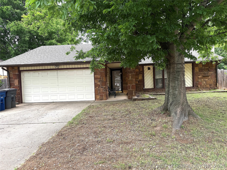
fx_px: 157
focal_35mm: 24
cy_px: 85
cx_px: 114
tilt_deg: -2.7
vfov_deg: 56.8
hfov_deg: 71.6
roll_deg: +2.6
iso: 80
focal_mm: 6.76
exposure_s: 1/457
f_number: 1.78
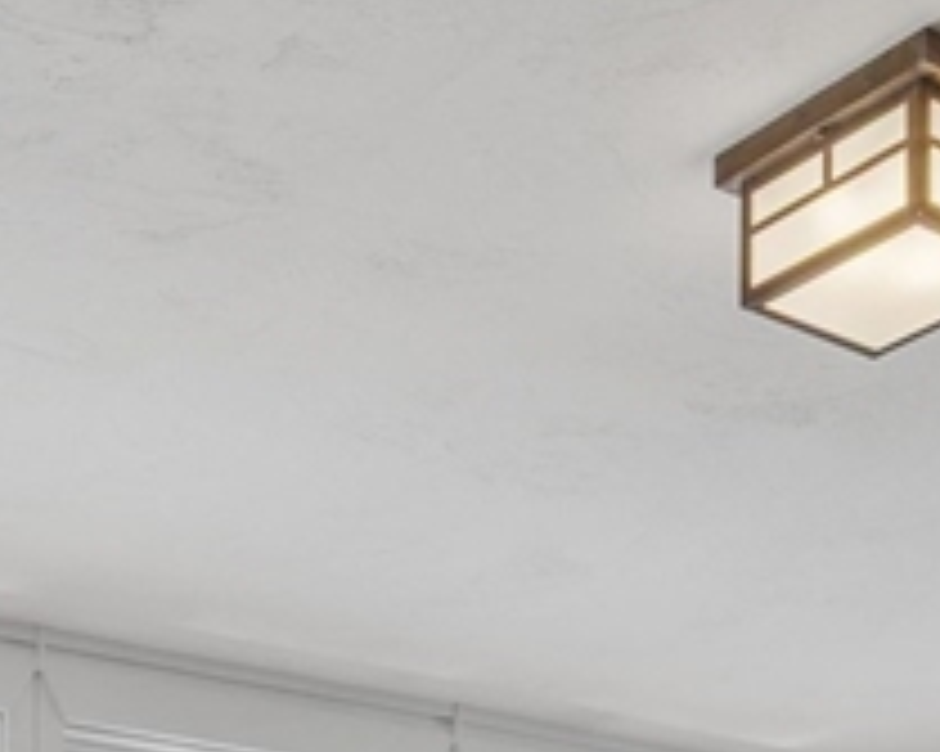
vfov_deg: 18.7
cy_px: 1227
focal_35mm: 69
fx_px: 1919
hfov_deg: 26.7
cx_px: 121
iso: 320
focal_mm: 10
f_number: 8
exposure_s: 1/8
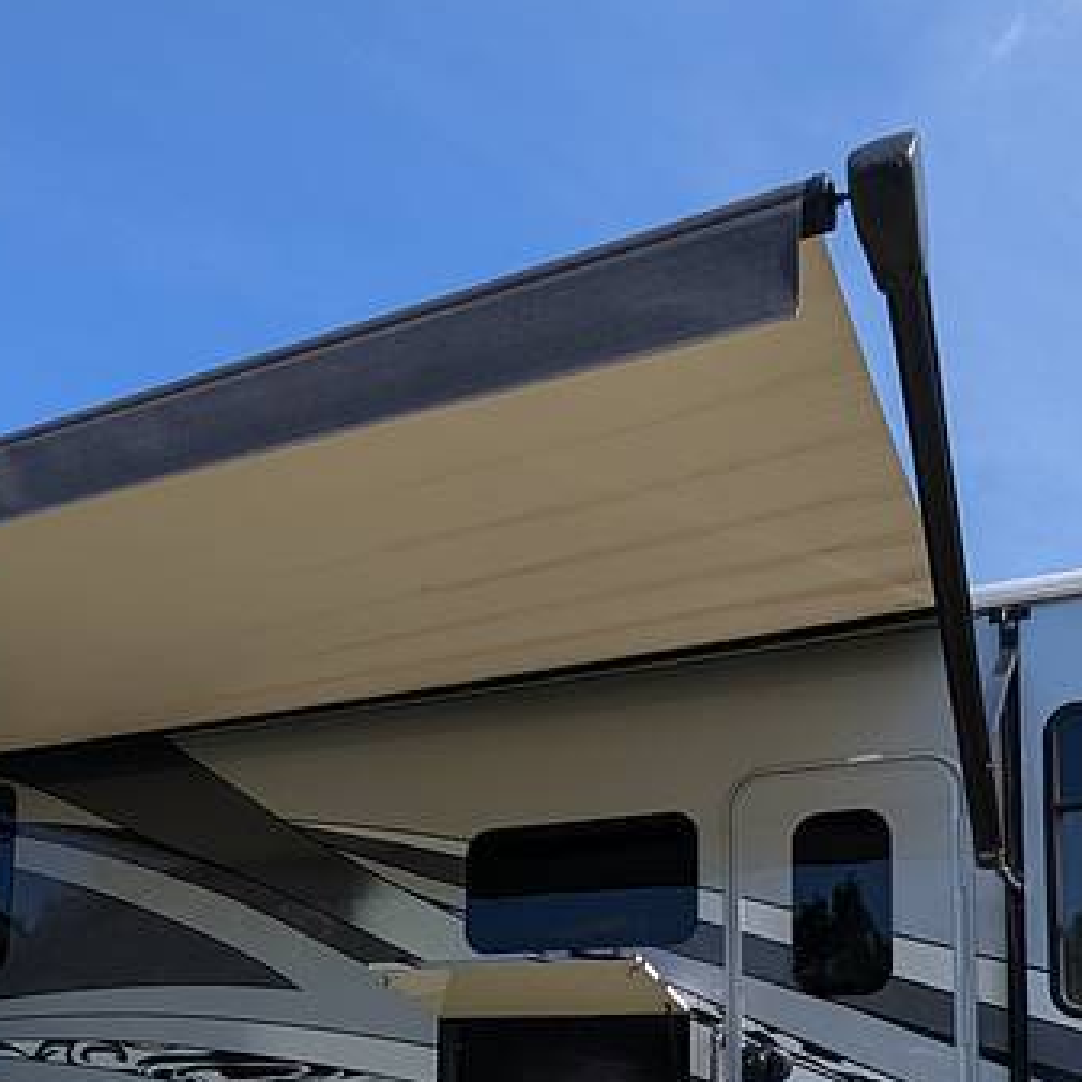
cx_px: 478
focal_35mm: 34
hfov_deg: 48.4
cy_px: 960
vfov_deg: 44.4
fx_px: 1202
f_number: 2.2
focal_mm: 1.95
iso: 49
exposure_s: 1/1562
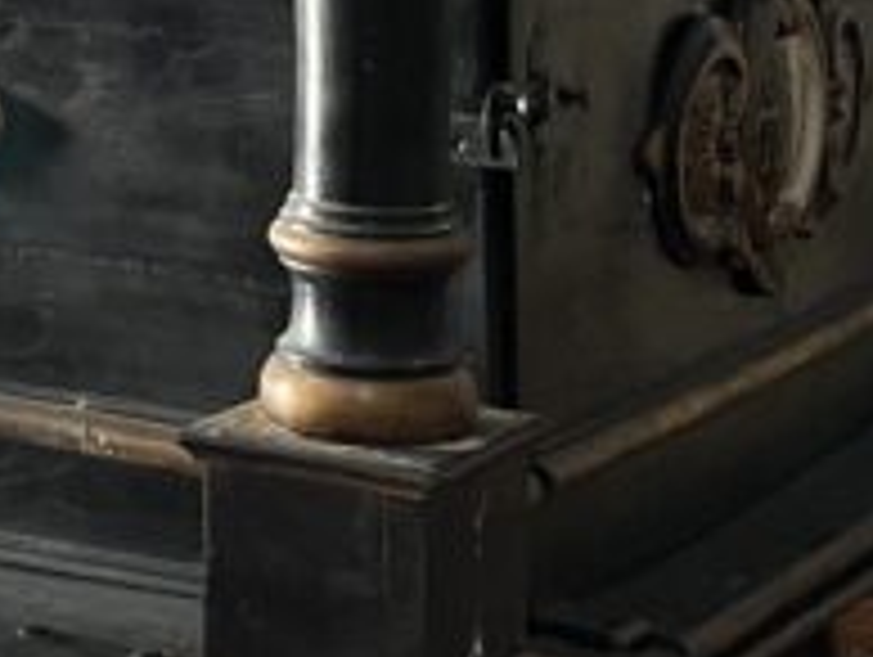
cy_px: -194
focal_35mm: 137
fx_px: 3459
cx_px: -342
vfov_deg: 10.6
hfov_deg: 13.7
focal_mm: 5.1
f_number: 1.6
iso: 400
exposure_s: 1/50
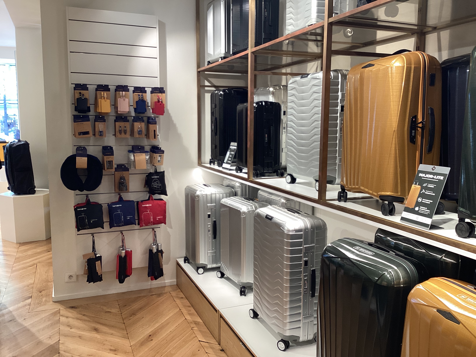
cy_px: 178
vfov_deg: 45.4
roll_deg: +0.2
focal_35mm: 31
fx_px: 426
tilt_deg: -7.9
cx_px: 238
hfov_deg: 58.4
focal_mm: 3.3
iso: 64
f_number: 2.4
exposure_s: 1/50
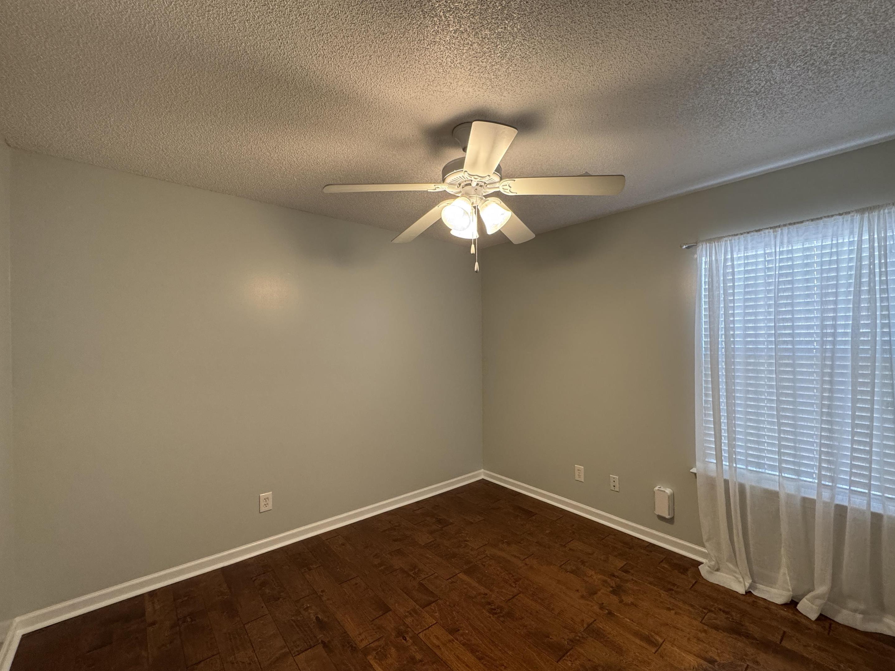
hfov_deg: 98.2
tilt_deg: -0.2
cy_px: 344
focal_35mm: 15
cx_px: 459
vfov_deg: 81.7
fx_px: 388
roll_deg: +0.2
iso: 250
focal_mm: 2.22
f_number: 2.2
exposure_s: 1/60
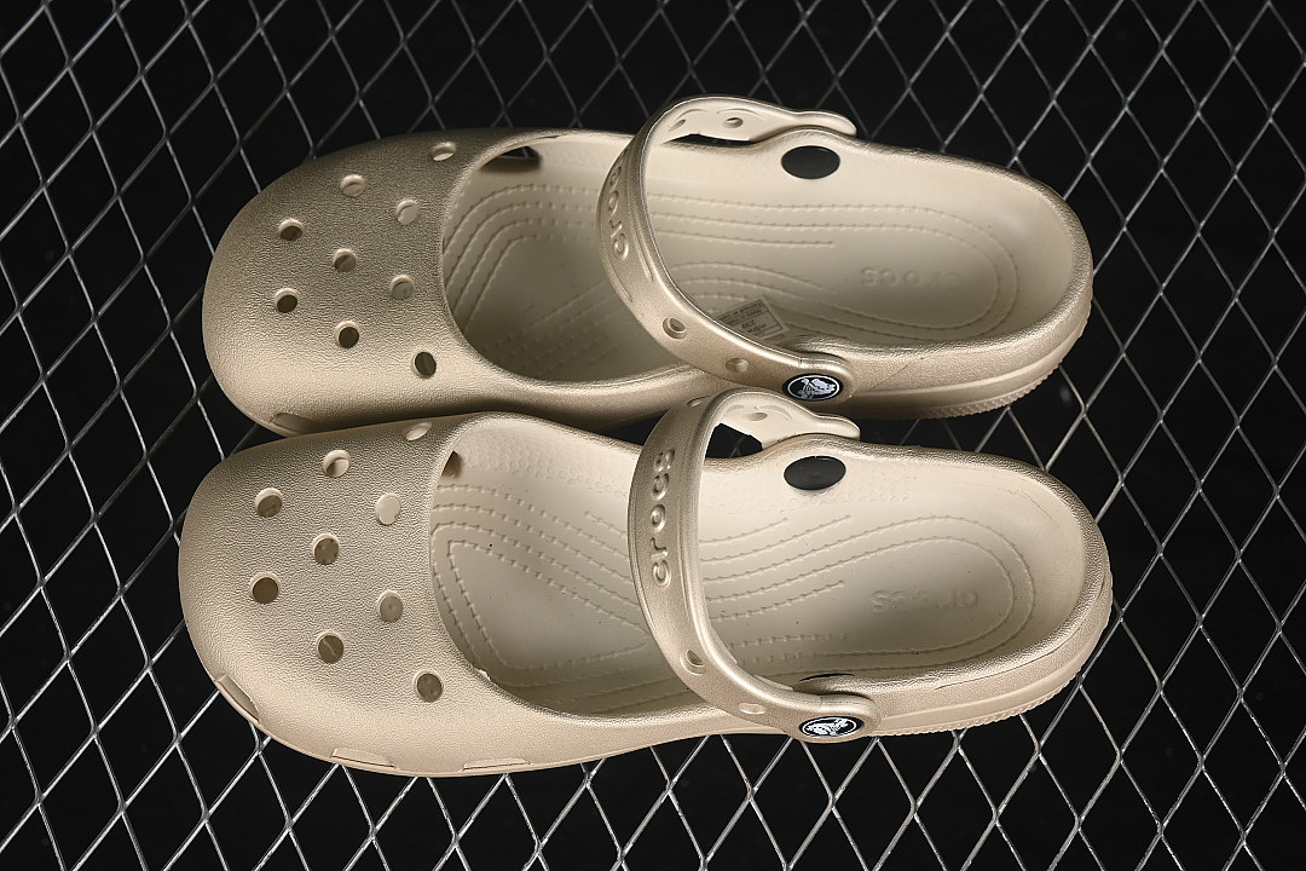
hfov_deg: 27.0
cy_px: 436
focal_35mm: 75
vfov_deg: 18.2
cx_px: 653
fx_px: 2721
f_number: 7.1
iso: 160
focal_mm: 50
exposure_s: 1/80
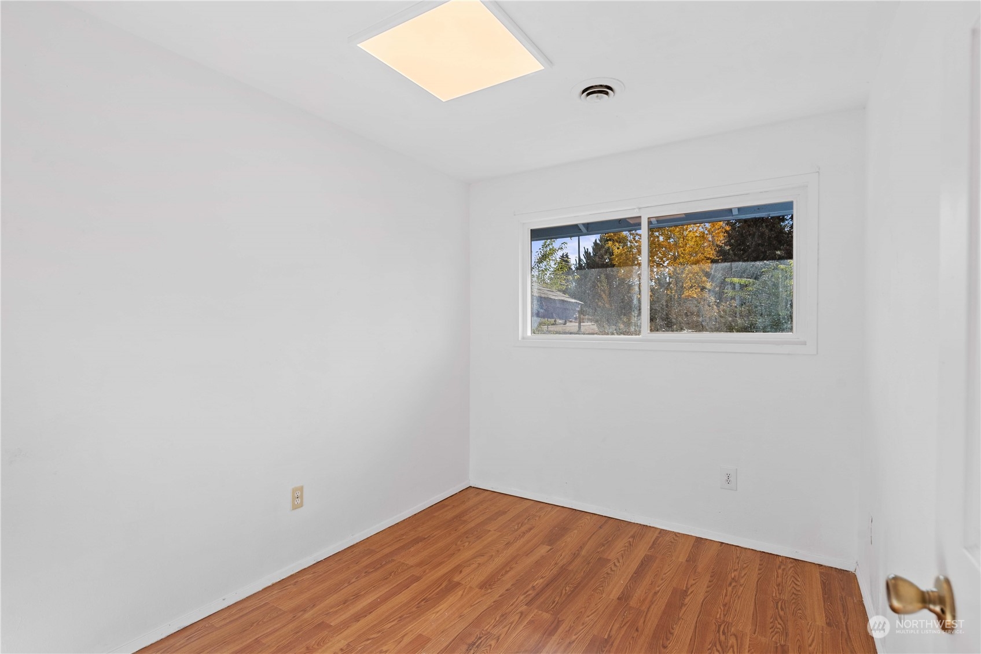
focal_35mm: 17
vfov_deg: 70.5
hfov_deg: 93.3
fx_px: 463
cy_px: 327
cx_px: 490
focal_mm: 17
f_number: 7.1
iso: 200
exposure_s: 1/60
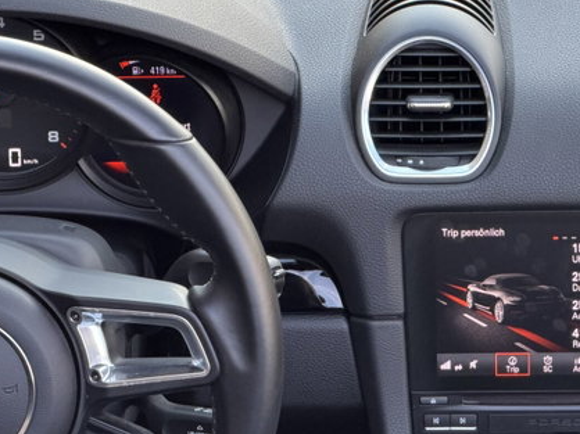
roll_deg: +2.0
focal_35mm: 245
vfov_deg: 6.1
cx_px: 524
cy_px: 184
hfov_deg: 8.1
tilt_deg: -28.4
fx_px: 4103
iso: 320
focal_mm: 16.89
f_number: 2.8
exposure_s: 1/121
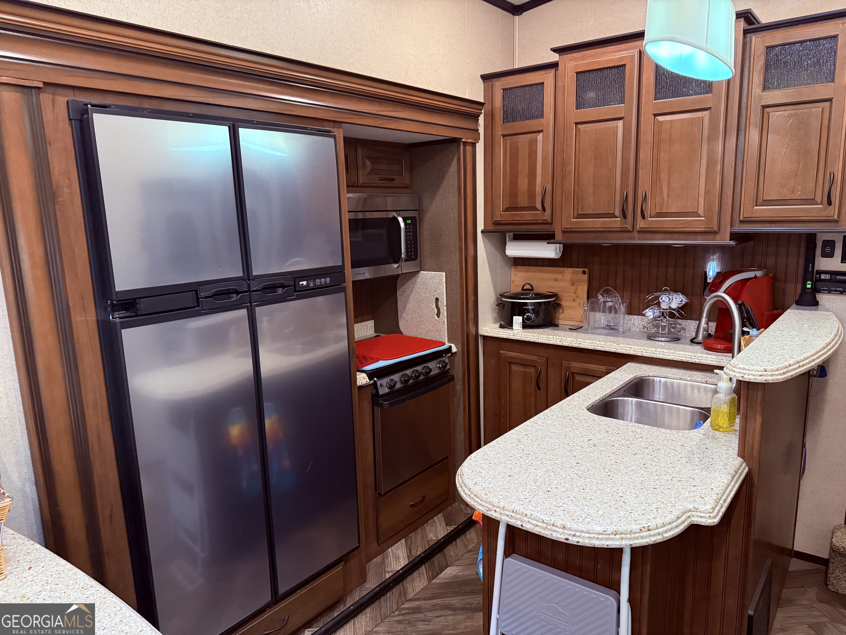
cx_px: 423
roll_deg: +1.1
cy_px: 318
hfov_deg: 71.6
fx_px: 587
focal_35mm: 24
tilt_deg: -8.9
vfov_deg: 56.8
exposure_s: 1/44
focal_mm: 6.76
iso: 800
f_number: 1.78
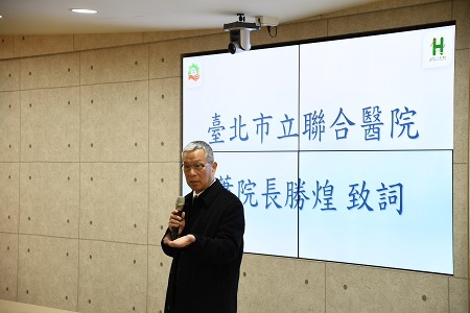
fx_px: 1097
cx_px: 235
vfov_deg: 16.3
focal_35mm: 84
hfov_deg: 24.2
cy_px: 156
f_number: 3.8
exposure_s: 1/20
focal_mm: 56
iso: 200
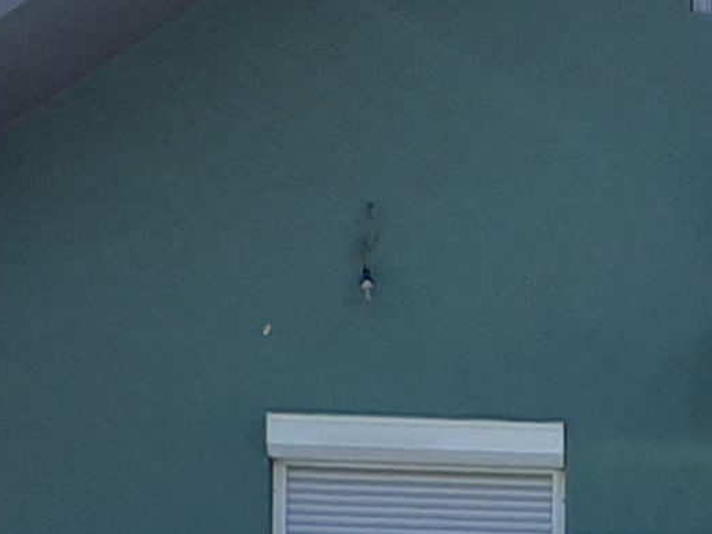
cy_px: 1159
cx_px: 1218
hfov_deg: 8.9
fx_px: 4424
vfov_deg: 6.6
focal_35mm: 215
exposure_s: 1/1961
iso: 40
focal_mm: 3.6
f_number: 1.9
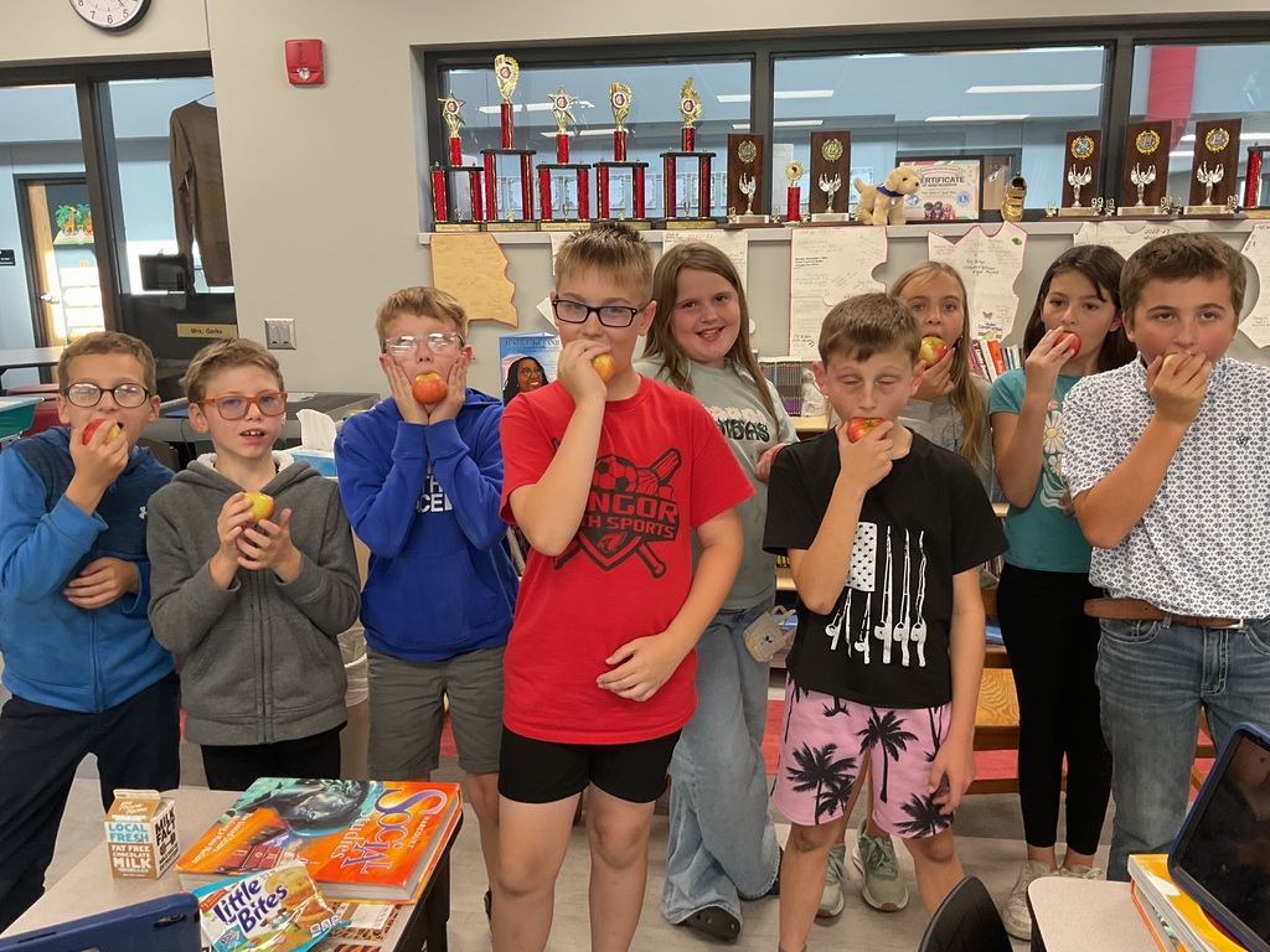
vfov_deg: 48.2
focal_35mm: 29
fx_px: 1064
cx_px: 635
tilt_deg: -13.1
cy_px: 476
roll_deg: -0.1
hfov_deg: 61.7
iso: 80
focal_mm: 3
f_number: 1.8
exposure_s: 1/60
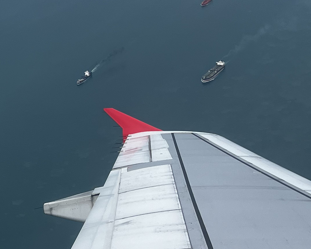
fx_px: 874
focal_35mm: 95
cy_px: 88
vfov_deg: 16.2
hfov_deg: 19.1
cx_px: -52
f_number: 1.5
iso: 50
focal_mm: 5.7
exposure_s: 1/4444
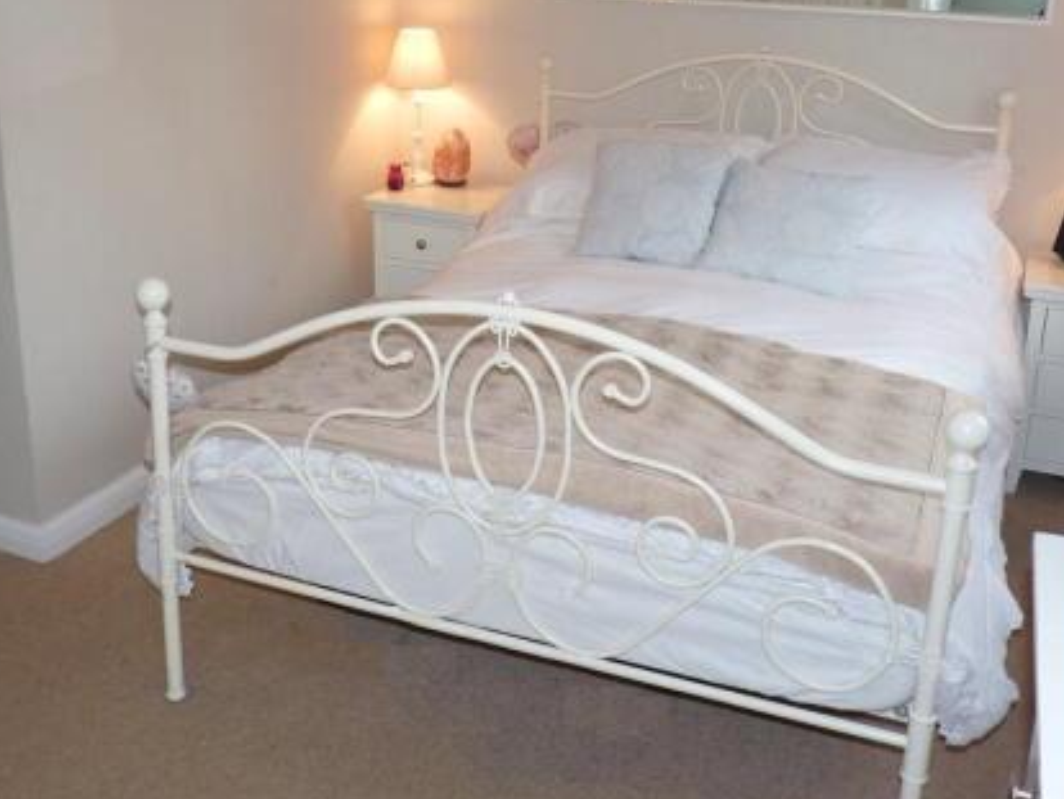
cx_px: 544
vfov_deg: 37.3
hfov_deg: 48.9
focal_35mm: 38
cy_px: 258
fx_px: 1169
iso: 100
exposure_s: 1/30
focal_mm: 4.8
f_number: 2.8
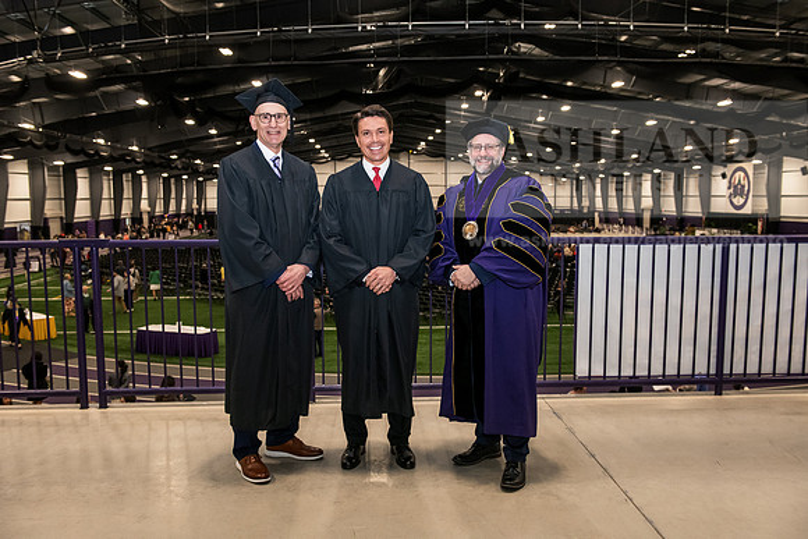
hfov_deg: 58.7
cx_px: 404
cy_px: 270
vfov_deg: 41.1
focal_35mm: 32
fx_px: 718
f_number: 4.5
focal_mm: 32
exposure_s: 1/200
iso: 2500
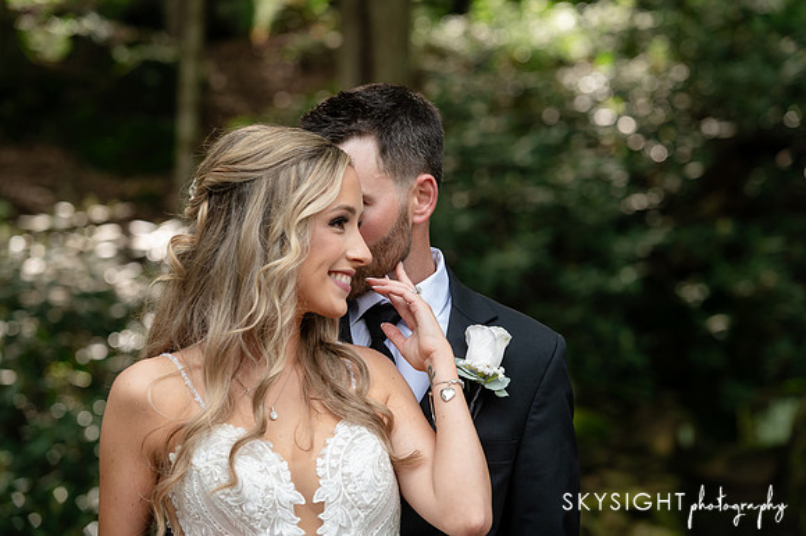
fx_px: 2758
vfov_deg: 11.1
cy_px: 268
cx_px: 403
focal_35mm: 123
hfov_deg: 16.6
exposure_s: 1/200
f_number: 4.5
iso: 1000
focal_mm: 122
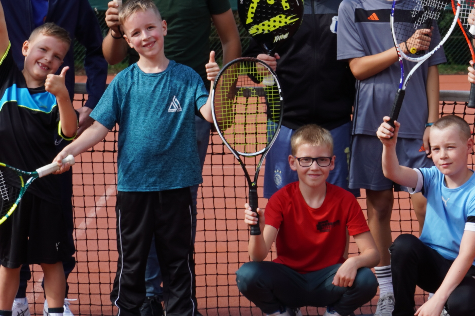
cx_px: 407
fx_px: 2092
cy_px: 48
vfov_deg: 8.6
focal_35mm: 159
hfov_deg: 12.9
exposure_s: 1/160
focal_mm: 33
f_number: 7.1
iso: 100
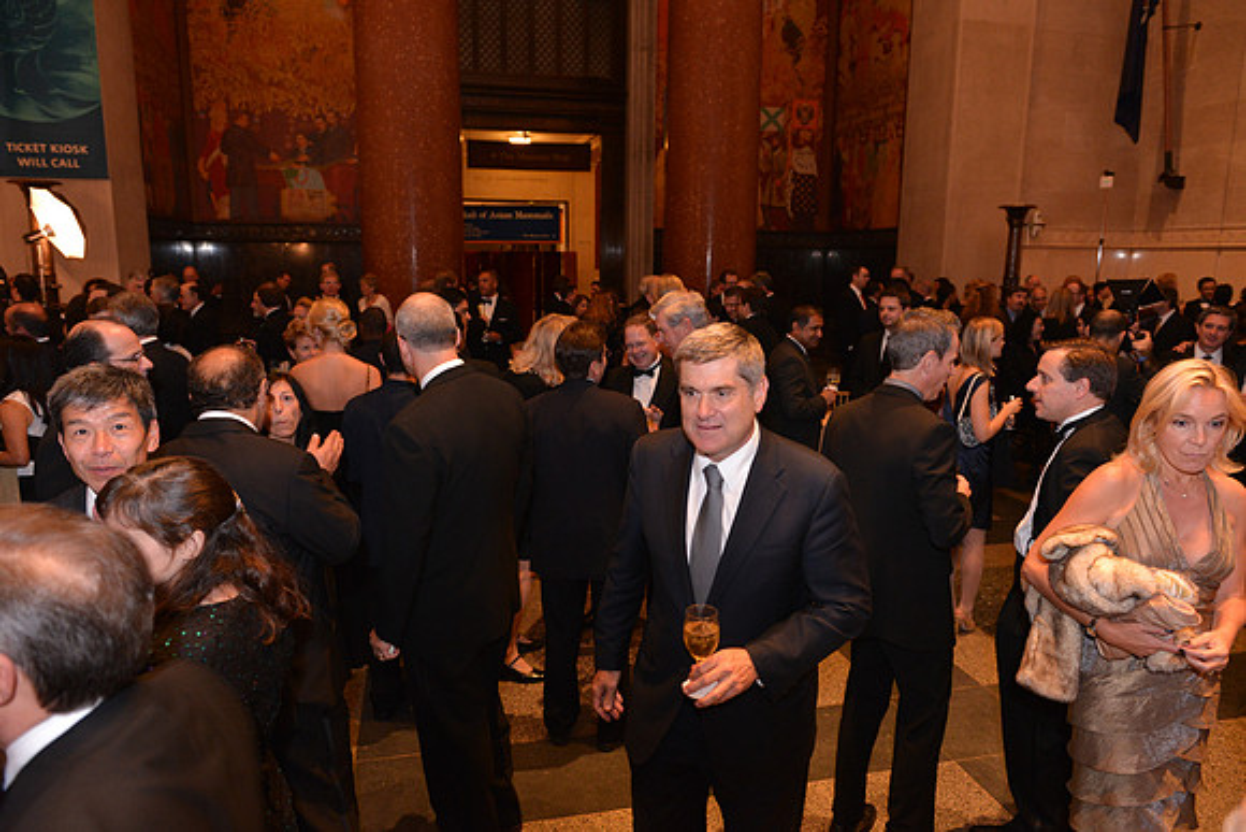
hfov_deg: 73.7
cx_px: 623
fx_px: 831
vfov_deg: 53.2
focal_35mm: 24
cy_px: 416
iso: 2000
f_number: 3.5
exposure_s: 1/60
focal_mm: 24
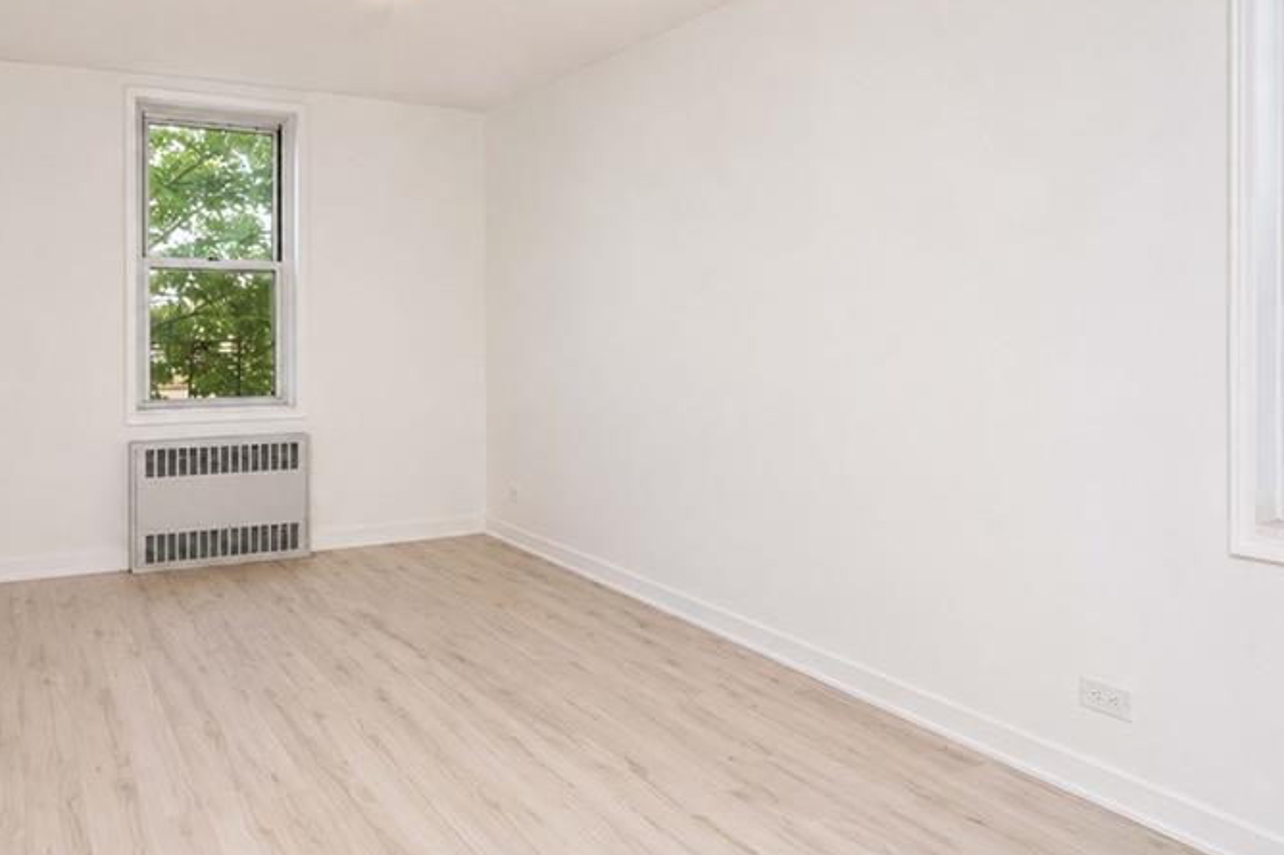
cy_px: 330
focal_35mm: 23
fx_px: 820
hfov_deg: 74.3
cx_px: 456
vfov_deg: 54.6
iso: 1600
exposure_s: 1/200
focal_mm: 10
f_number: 8
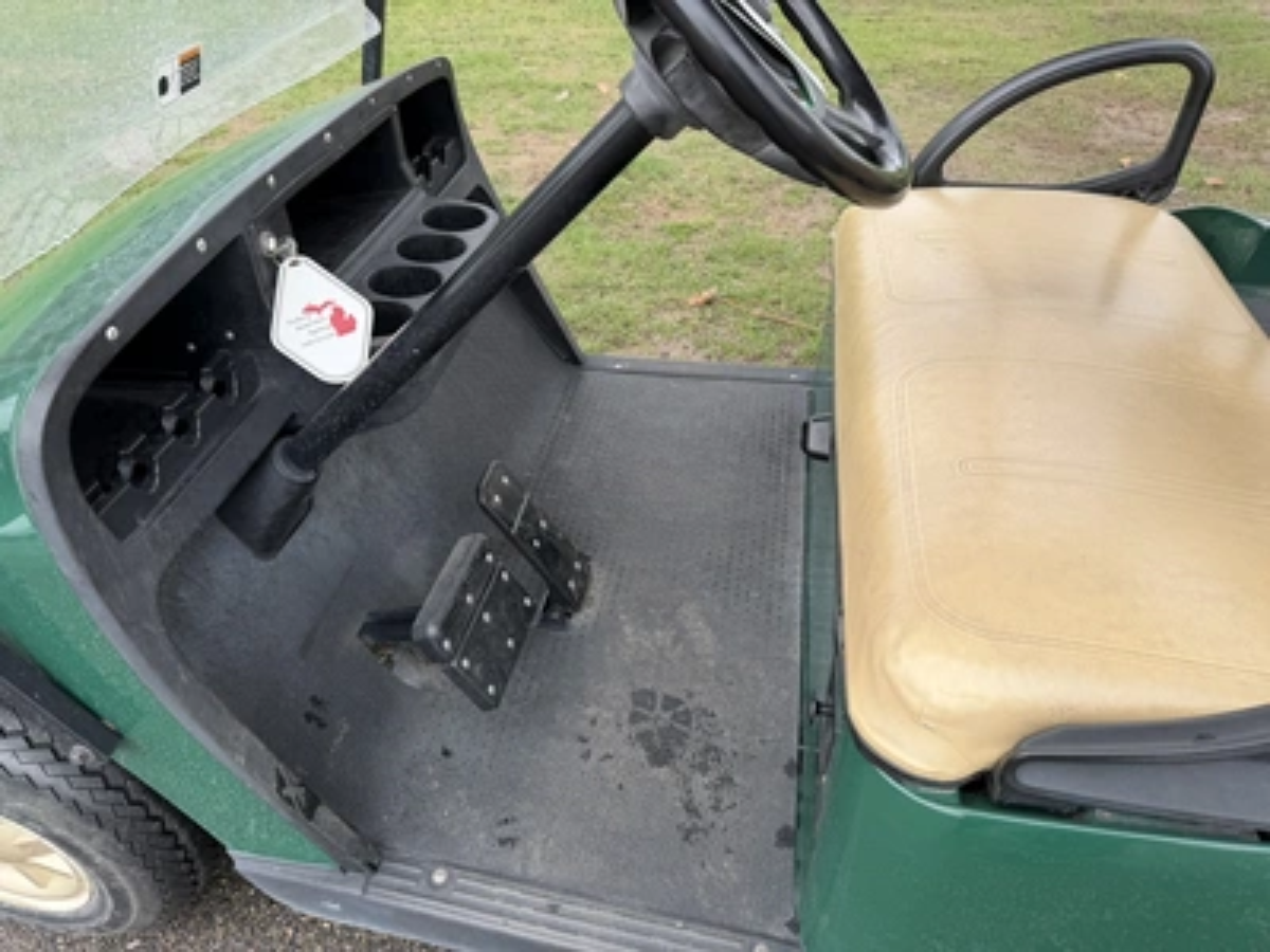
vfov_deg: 56.8
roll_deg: -0.1
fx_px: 881
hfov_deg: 71.6
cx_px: 635
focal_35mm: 24
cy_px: 476
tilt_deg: -36.4
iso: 80
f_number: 1.78
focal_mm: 6.76
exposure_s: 1/805
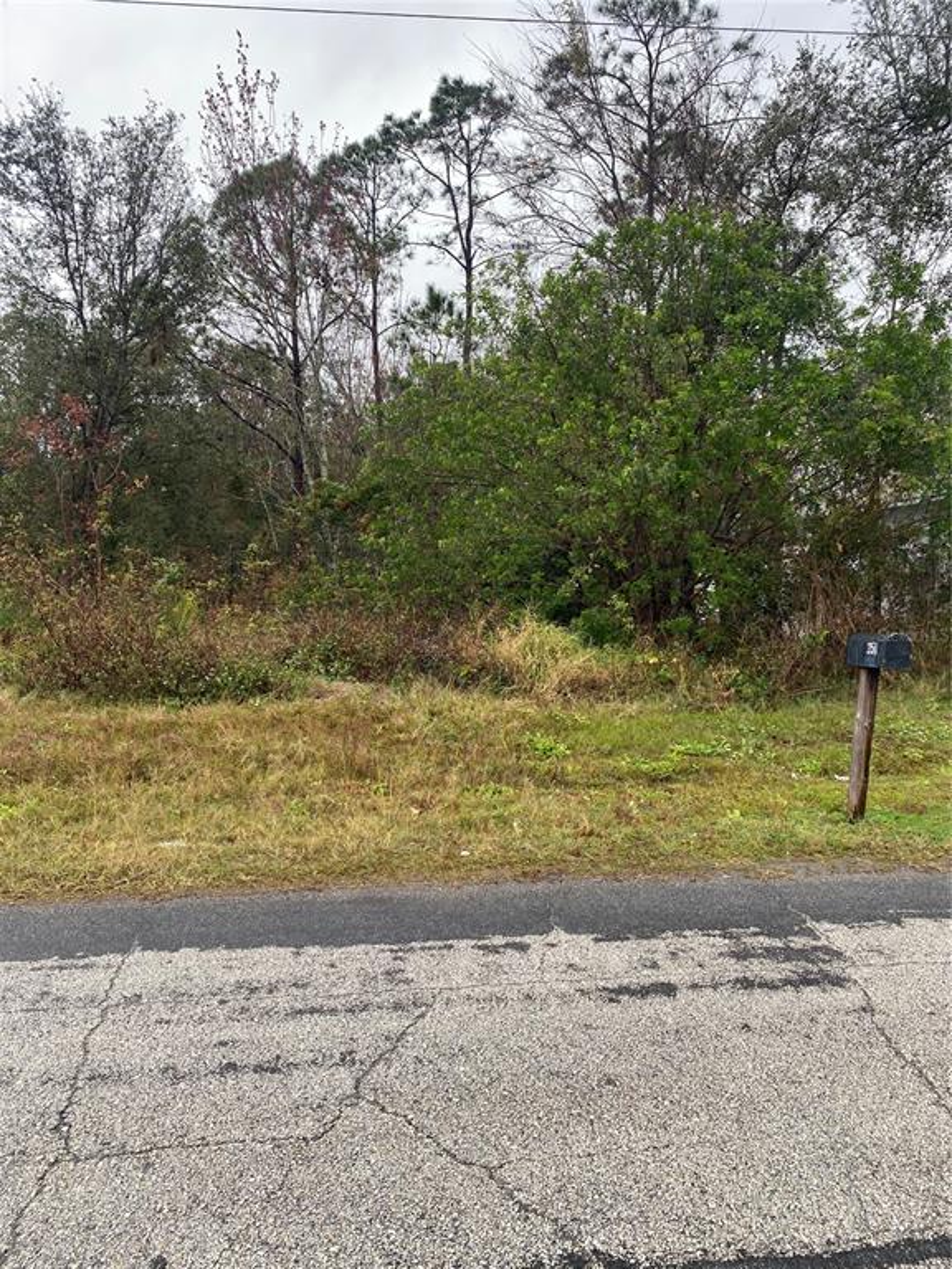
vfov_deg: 67.3
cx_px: 476
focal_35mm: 26
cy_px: 634
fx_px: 953
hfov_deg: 53.1
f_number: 1.8
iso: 32
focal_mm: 4.25
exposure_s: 1/163
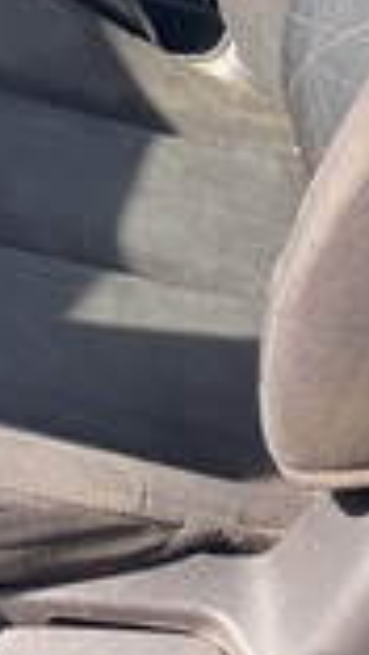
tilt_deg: -15.3
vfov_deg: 17.3
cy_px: -374
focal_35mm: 109
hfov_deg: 10.5
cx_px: -281
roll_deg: +3.4
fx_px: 1892
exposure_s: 1/228
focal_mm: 4.25
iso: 32
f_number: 1.8
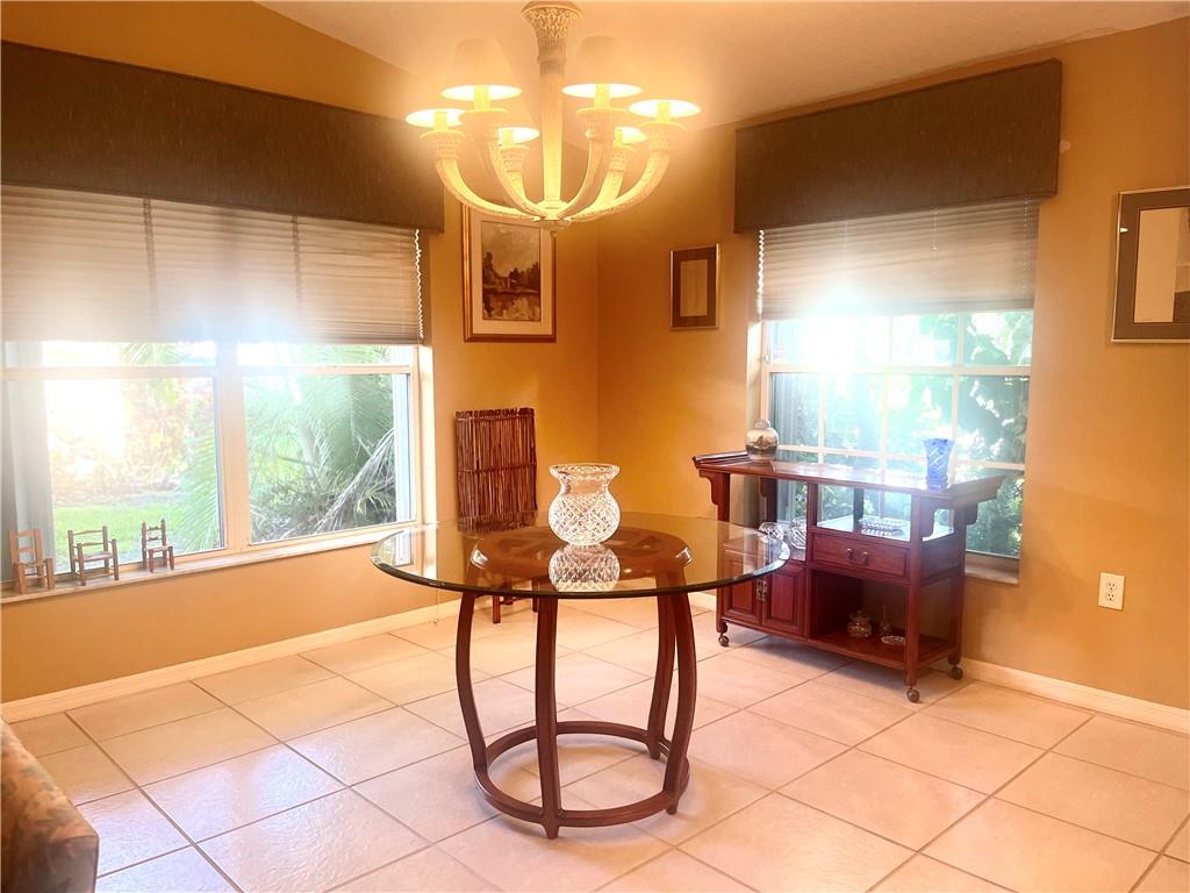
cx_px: 595
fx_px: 894
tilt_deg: -6.4
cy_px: 446
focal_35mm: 26
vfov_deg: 53.1
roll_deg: -0.1
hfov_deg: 67.3
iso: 200
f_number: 1.6
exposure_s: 1/60
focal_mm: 5.1
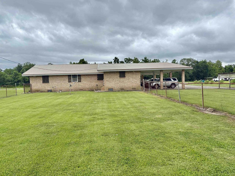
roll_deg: +2.1
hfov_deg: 67.3
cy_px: 88
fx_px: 177
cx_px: 118
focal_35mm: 26
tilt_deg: -0.7
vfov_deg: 53.1
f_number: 1.6
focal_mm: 5.96
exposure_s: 1/1706
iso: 50
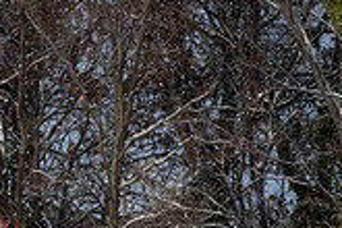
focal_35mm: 281
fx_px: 2669
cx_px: -6
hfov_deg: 7.3
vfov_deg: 4.9
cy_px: 341
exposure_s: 1/1000
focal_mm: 80
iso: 640
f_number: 16
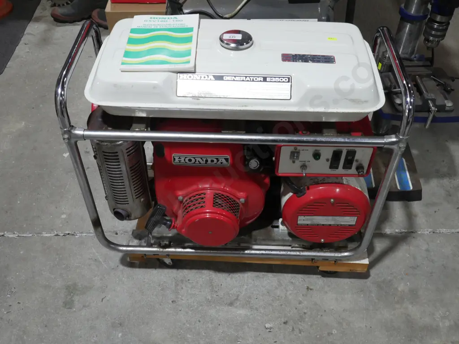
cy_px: 172
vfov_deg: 39.7
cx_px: 230
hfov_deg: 51.4
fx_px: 477
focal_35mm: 36
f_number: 9
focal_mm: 18
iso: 1000
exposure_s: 1/60
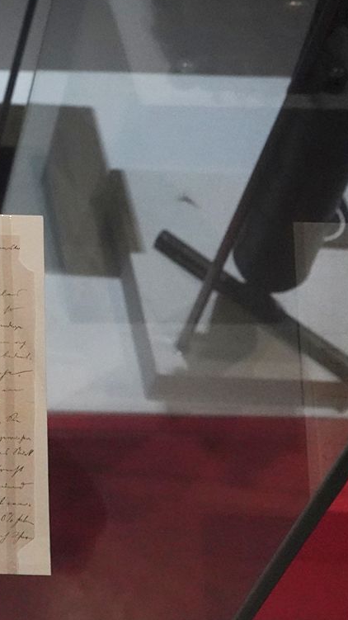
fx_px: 1100
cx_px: -111
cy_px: 102
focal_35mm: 67
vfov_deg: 30.5
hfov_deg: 16.9
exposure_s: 1/80
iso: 5000
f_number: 5.6
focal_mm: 24
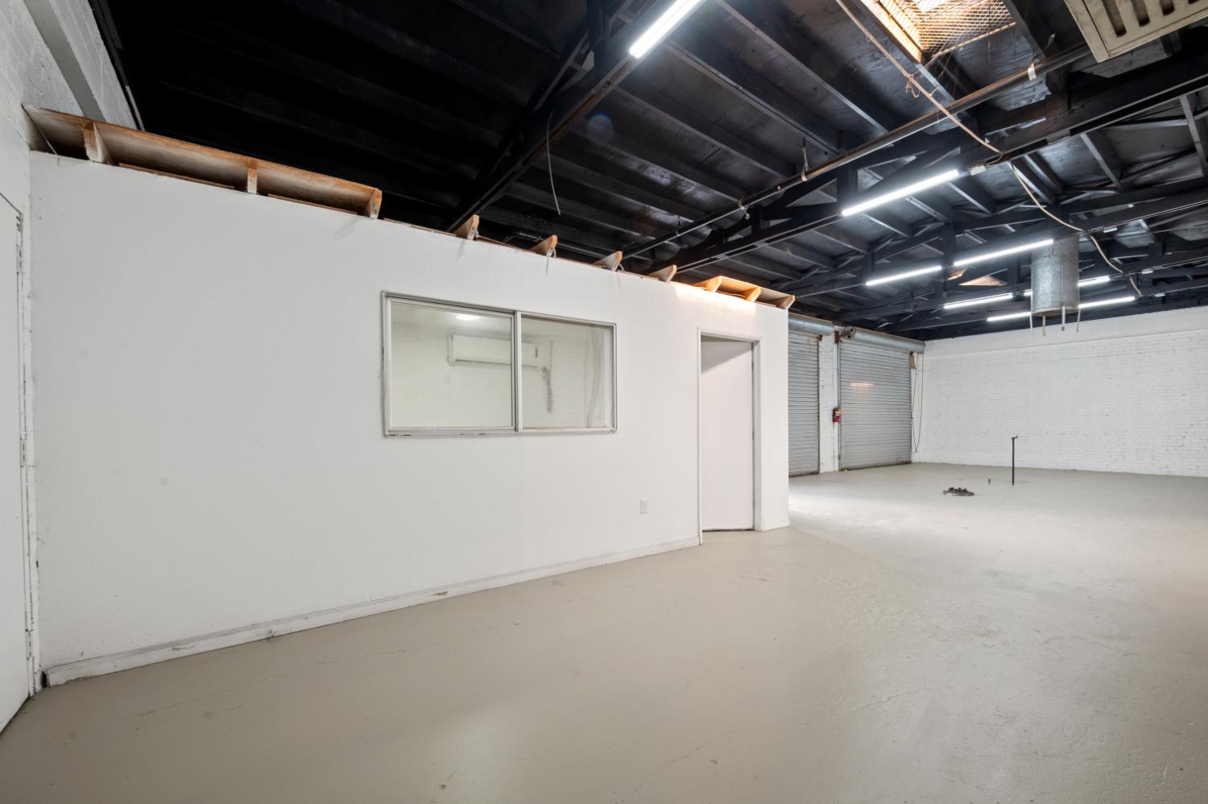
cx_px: 604
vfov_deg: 81.1
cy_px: 402
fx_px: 469
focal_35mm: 14
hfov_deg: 104.3
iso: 250
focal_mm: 14
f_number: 9
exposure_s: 1/2.5
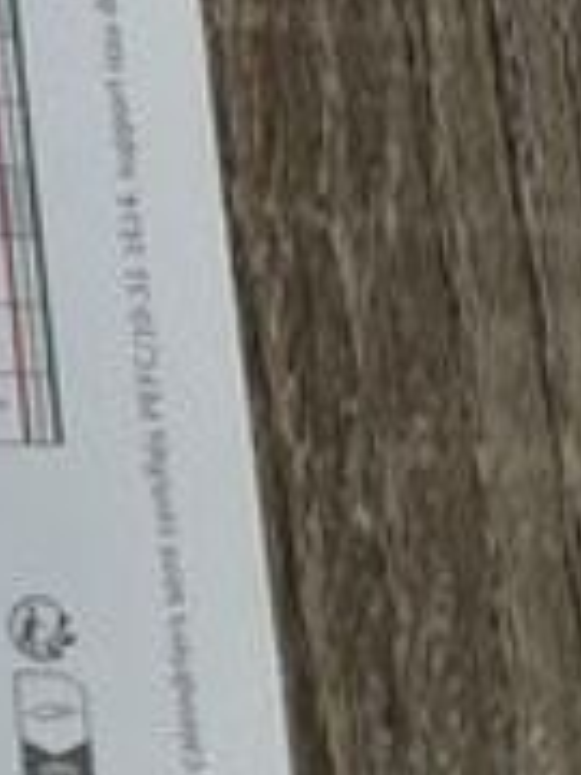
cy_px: -519
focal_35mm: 185
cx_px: -1416
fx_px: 4140
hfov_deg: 6.9
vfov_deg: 10.2
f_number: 2
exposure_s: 1/50
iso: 100
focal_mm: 4.6
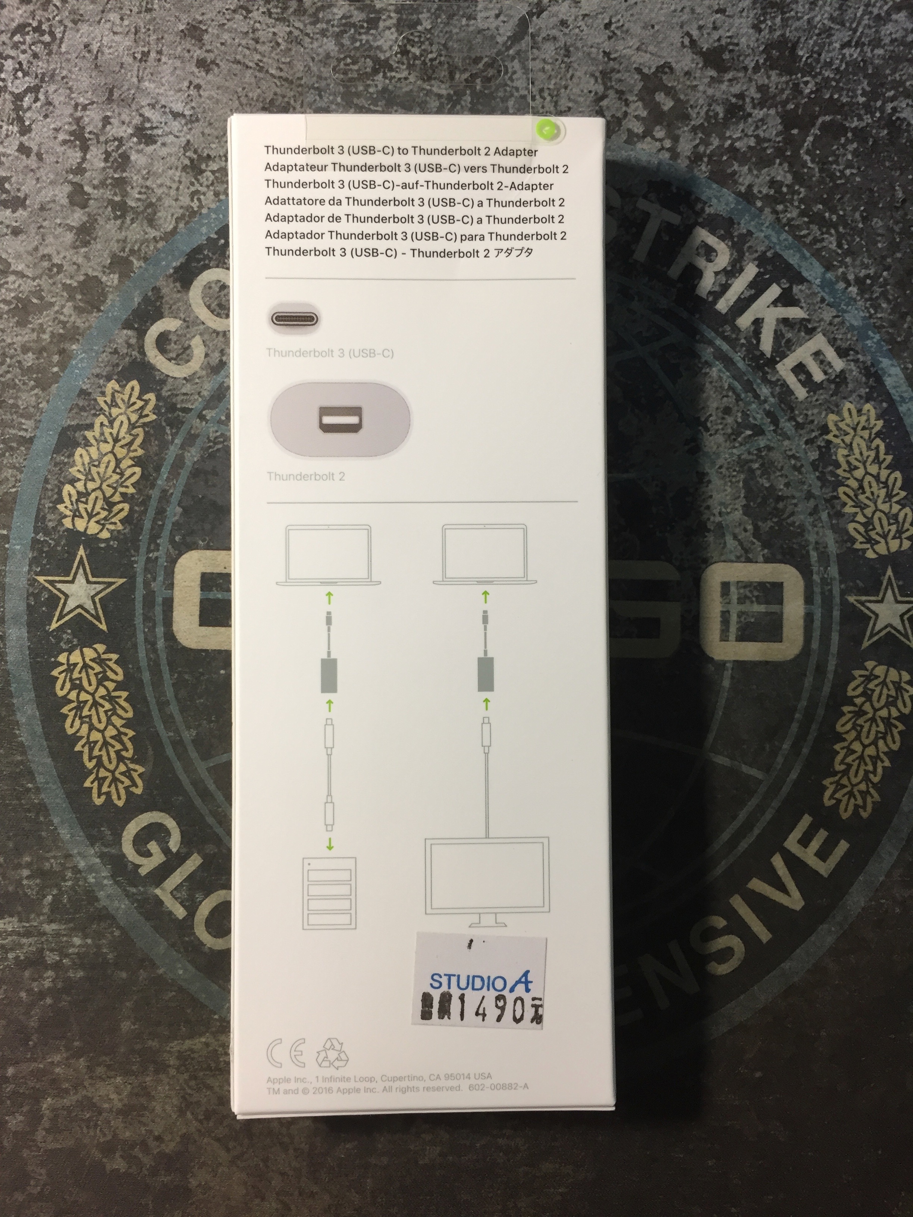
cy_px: 608
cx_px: 456
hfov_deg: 48.2
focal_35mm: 29
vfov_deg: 61.7
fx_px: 1020
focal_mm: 4.15
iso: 64
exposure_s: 1/30
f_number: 2.2
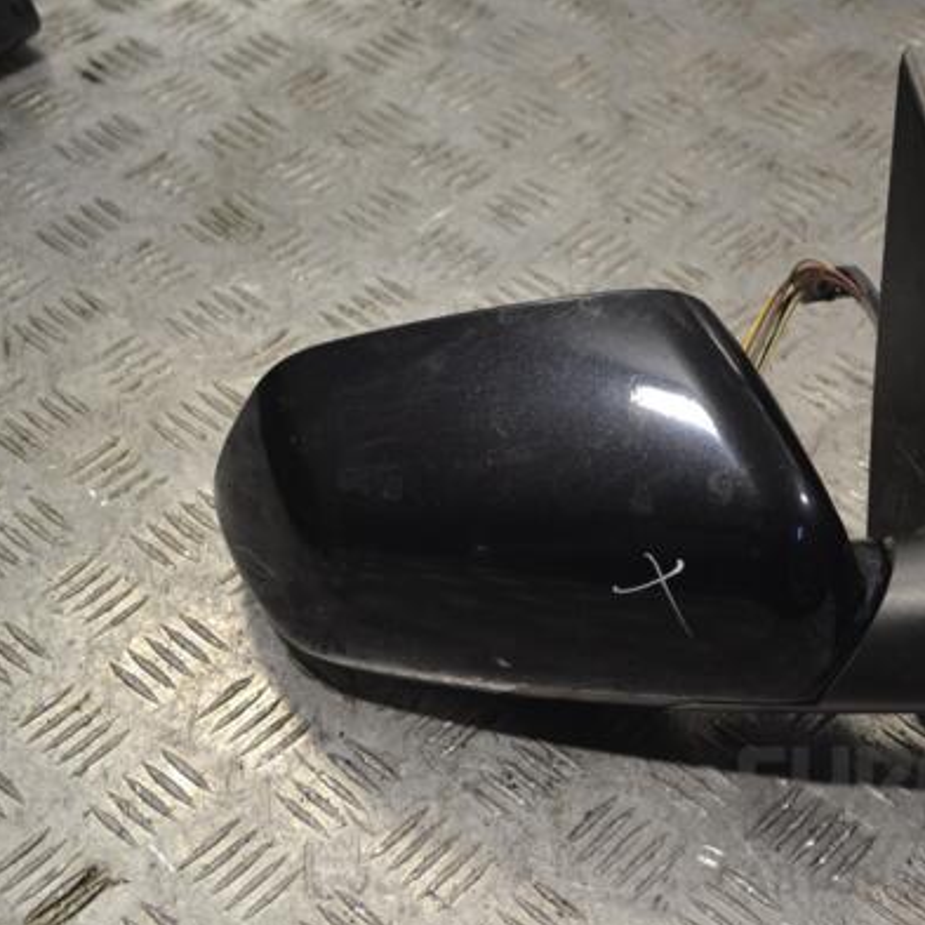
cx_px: 694
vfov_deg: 24.7
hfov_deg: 24.4
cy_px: 468
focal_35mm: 70
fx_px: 2116
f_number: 5.3
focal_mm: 36
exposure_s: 1/125
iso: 400
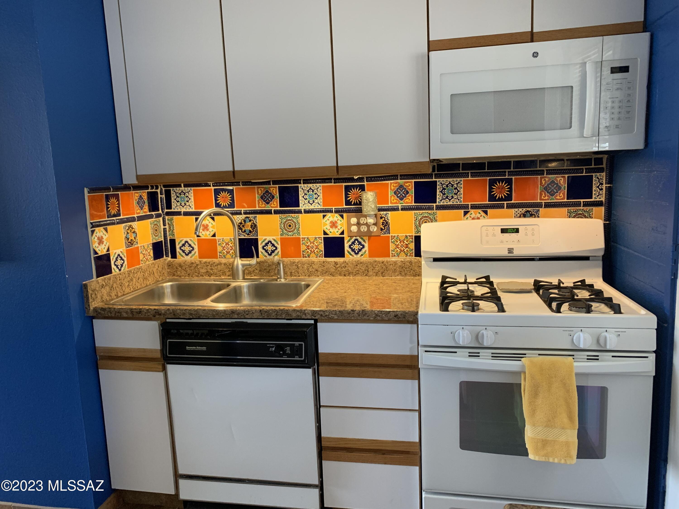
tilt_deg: -8.5
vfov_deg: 53.1
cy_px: 254
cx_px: 340
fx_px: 510
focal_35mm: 26
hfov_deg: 67.3
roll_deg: +2.5
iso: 250
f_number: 1.8
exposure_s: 1/60
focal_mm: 4.25
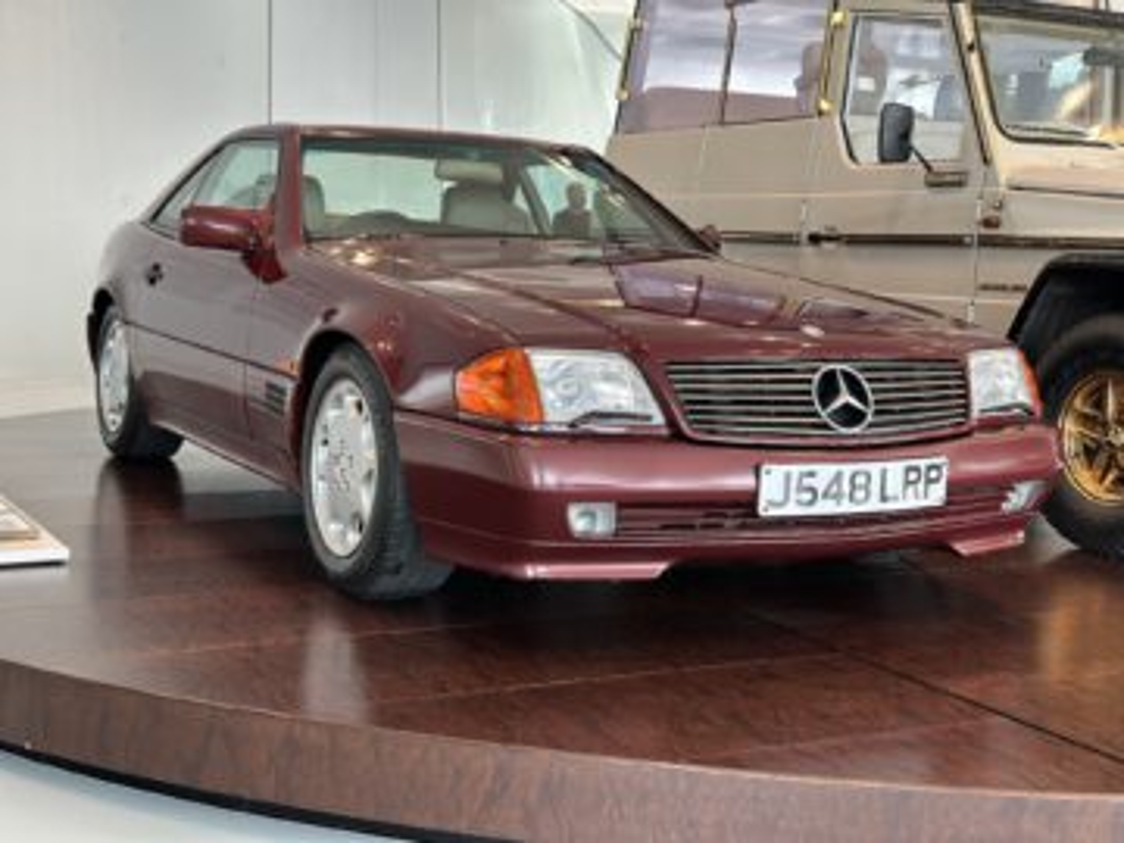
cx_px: 562
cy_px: 422
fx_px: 1559
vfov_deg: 30.3
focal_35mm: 48
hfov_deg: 39.7
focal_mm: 6.86
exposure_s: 1/83
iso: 125
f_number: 1.78
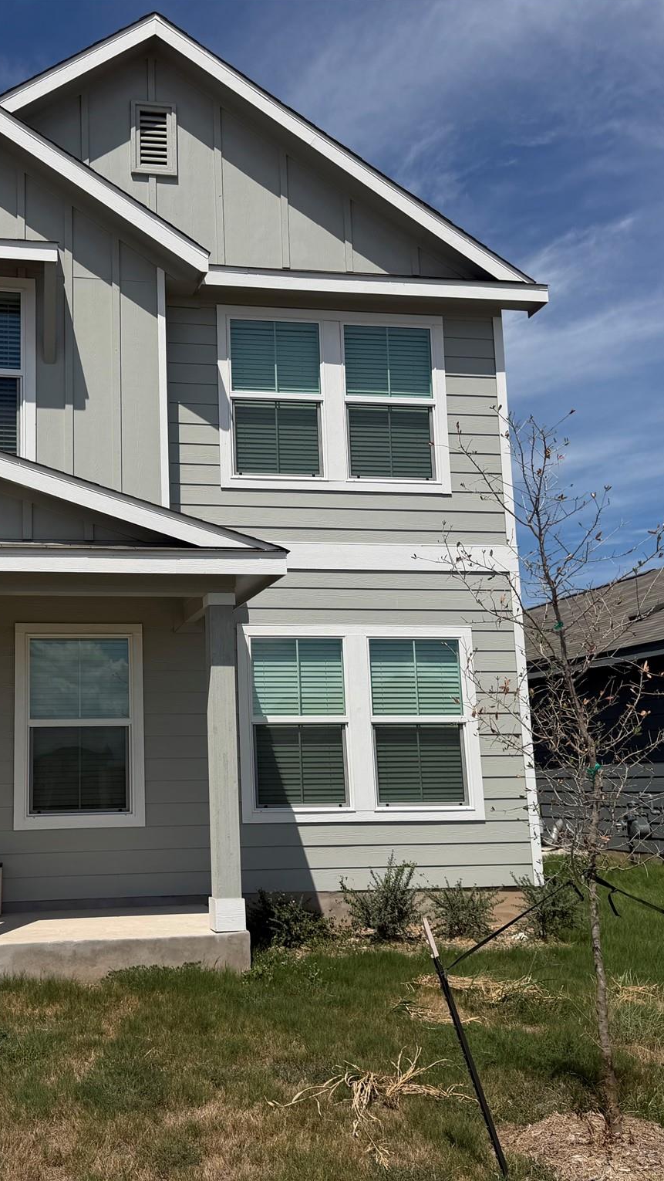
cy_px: 589
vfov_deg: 56.6
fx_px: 1095
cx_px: 176
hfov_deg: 33.1
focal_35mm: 35
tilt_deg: +8.9
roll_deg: +1.8
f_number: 1.78
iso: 80
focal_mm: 6.76
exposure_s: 1/9091
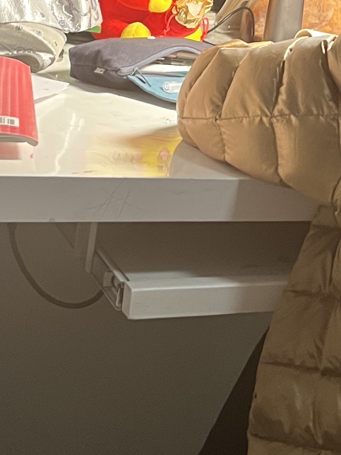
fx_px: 1235
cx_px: 350
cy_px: 169
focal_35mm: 94
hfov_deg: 15.4
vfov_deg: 20.8
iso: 250
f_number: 1.6
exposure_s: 1/50
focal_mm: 5.1
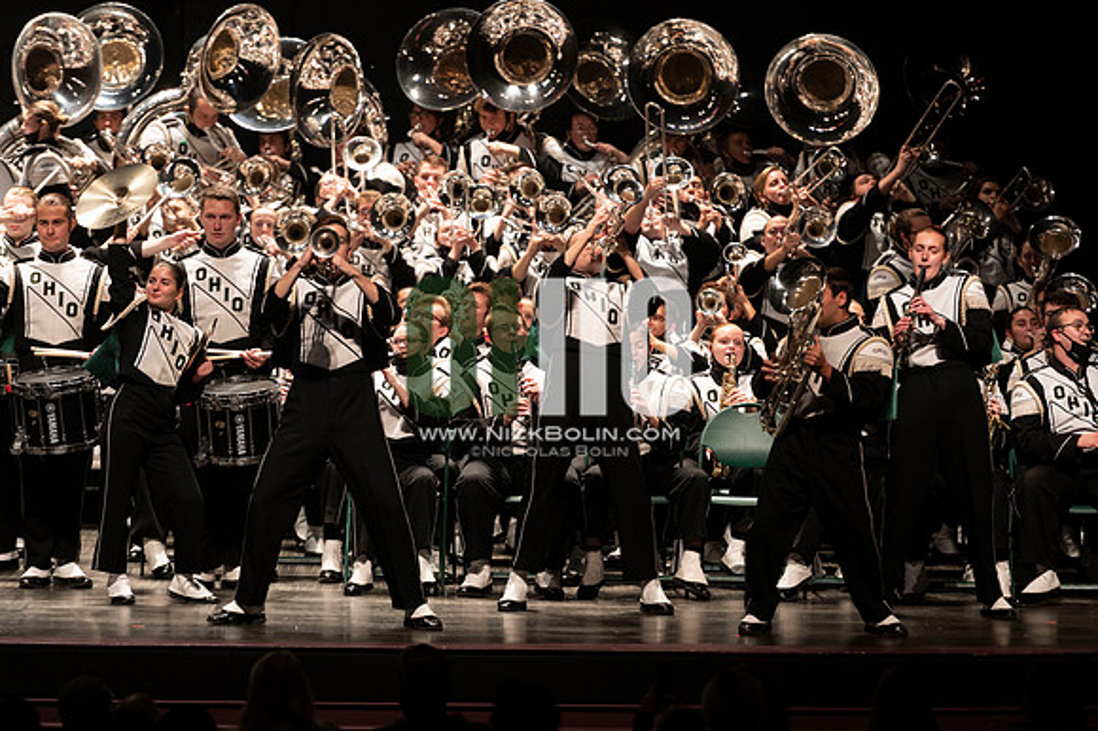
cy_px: 366
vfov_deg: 6.9
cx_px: 549
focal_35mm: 200
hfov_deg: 10.3
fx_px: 6096
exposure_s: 1/500
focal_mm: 200
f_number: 2.8
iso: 2500
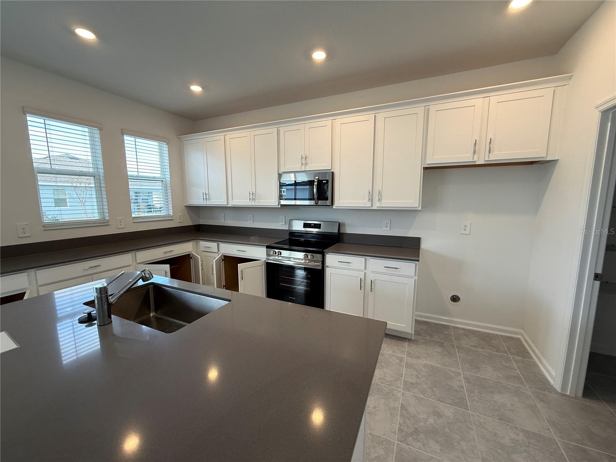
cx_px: 308
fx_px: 249
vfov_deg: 85.7
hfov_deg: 102.1
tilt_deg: -7.1
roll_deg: +0.2
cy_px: 231
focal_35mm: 14
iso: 125
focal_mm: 2.22
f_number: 2.2
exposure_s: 1/120
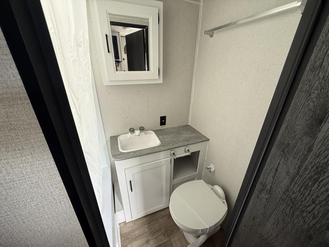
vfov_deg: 85.7
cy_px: 124
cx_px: 164
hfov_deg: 102.1
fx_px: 133
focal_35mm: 14
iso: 160
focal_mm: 2.22
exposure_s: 1/99
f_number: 2.2
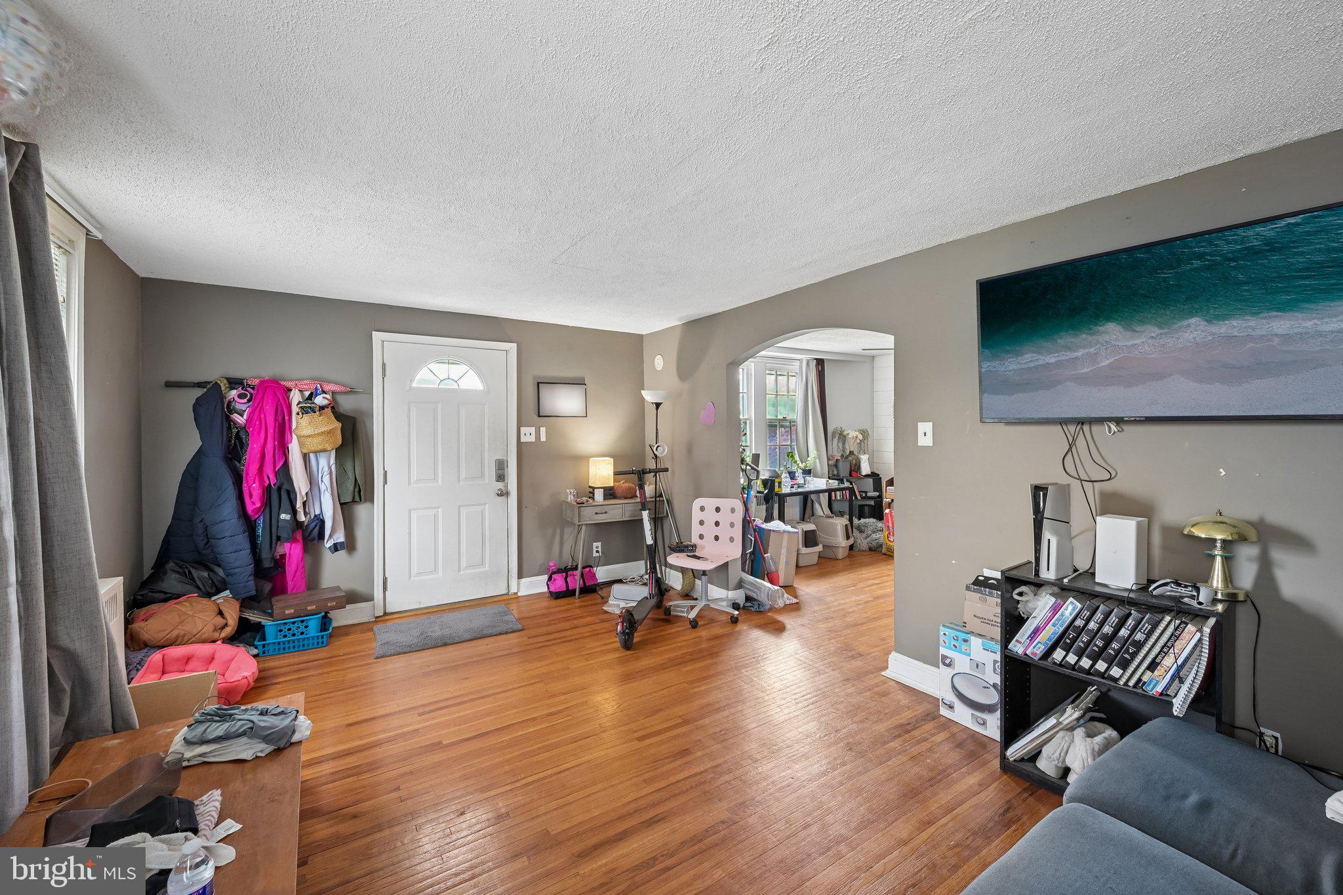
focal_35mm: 14
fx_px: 522
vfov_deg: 81.2
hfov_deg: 104.3
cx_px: 672
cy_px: 448
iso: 400
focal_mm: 14
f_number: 8
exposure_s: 1/5
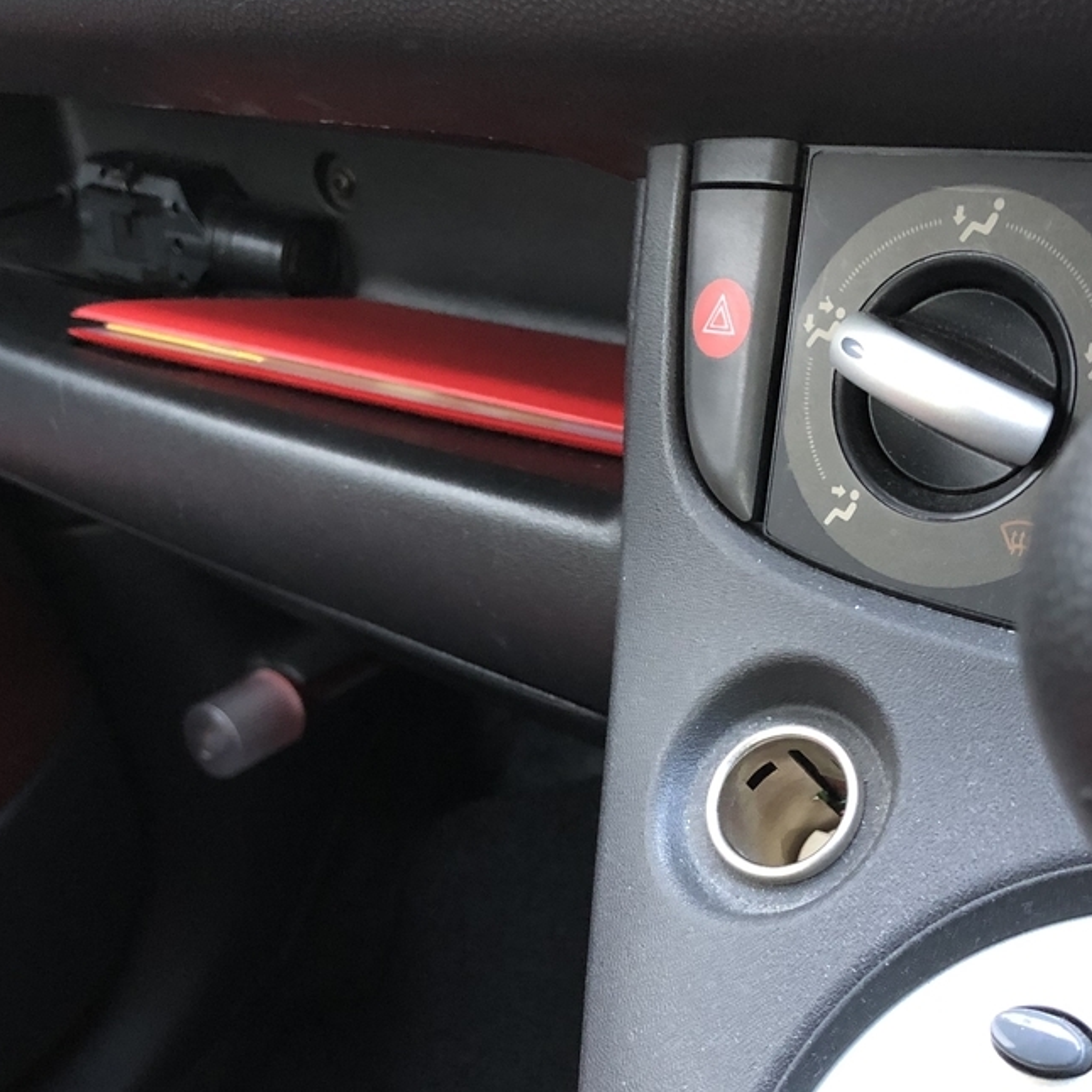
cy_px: 637
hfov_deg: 36.7
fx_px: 1642
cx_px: 637
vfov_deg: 36.7
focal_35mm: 46
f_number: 1.8
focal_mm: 3.99
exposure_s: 1/5
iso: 80
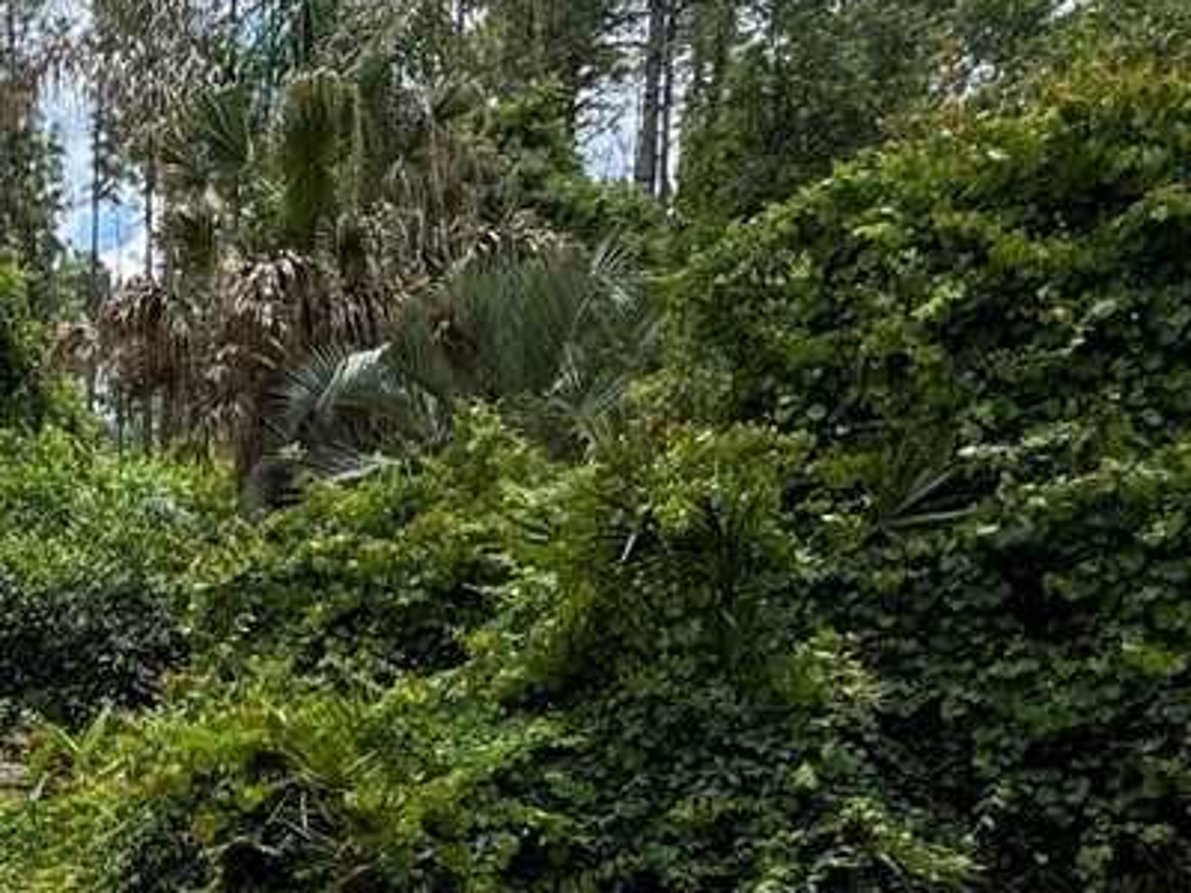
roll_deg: +0.7
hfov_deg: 28.8
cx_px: -310
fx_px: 1927
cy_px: 917
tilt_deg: -4.9
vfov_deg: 24.7
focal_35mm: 56
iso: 40
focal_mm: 2.22
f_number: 2.2
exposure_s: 1/858
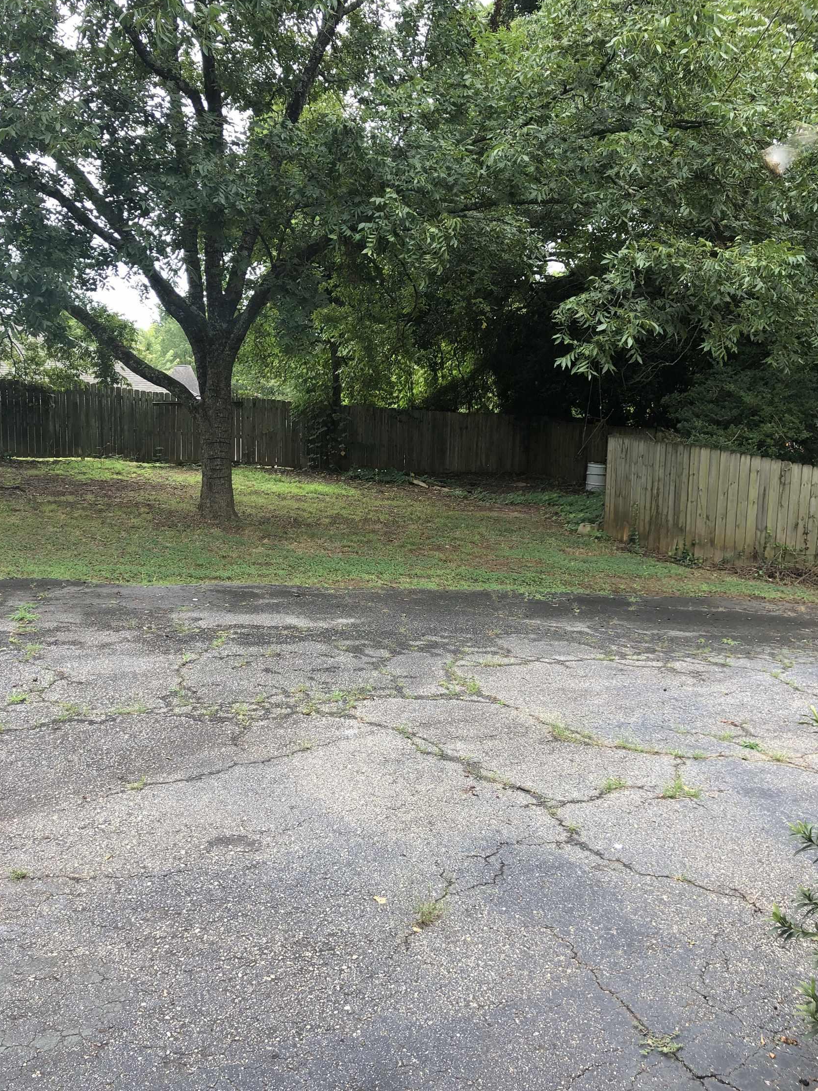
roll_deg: -0.6
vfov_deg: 61.7
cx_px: 412
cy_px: 550
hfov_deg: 48.2
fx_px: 914
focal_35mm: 29
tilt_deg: -7.3
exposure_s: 1/232
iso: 20
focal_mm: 4
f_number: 1.8
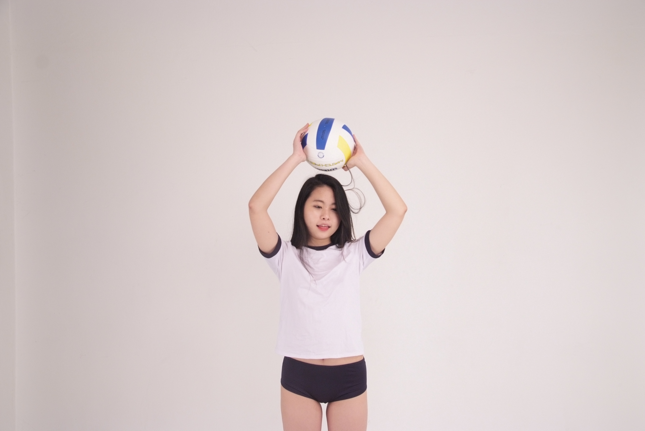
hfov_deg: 49.5
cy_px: 216
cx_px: 322
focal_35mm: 39
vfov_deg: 34.3
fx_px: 700
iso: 640
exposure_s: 1/125
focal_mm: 26
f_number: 5.6
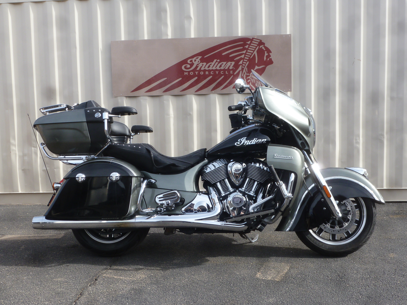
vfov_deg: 39.7
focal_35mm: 36
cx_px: 204
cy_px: 152
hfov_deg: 51.4
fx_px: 423
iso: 100
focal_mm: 6.4
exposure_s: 1/200
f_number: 4
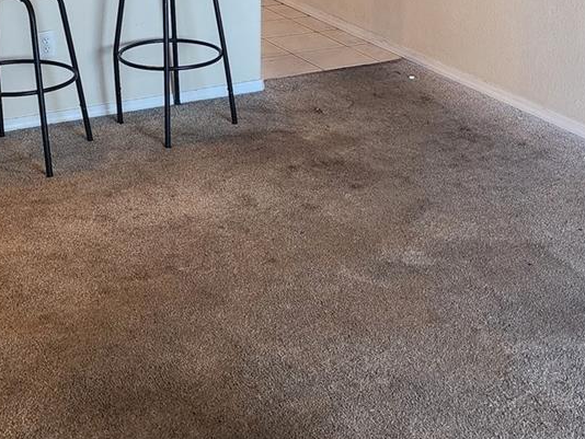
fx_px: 1048
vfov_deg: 23.2
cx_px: 425
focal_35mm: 62
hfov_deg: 30.7
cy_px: 60
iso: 400
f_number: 1.8
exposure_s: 1/120
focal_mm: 6.4
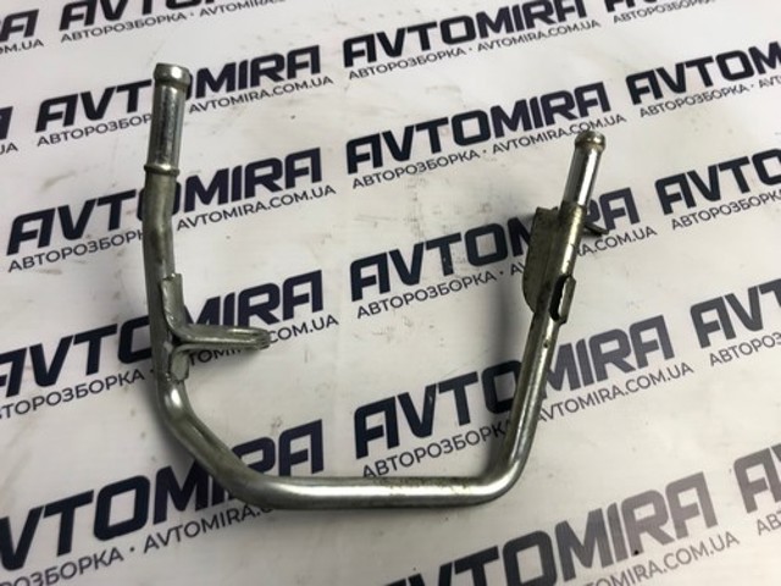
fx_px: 632
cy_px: 293
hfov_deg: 63.4
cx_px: 390
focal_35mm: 28
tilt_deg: -64.3
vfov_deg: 49.7
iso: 25
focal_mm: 3.99
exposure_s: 1/50
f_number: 1.8
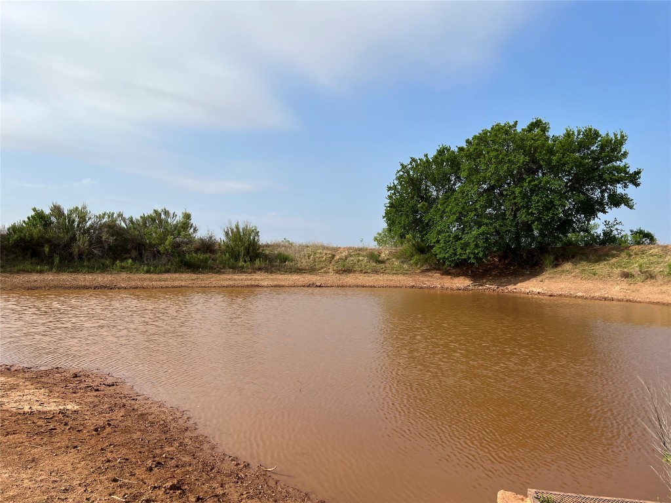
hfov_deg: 67.3
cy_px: 252
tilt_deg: +1.1
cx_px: 336
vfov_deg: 53.1
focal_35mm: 26
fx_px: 504
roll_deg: -1.9
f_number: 1.5
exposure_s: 1/5319
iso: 50
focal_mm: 5.7
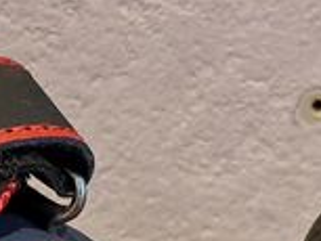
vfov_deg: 8.0
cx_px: 422
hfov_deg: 10.9
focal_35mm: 176
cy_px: 511
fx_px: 1633
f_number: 1.8
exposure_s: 1/33
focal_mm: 4
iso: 640
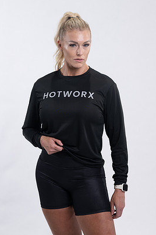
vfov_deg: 21.5
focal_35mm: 95
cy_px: 109
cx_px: 84
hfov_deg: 14.4
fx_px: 619
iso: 200
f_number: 4
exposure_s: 1/125
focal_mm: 85
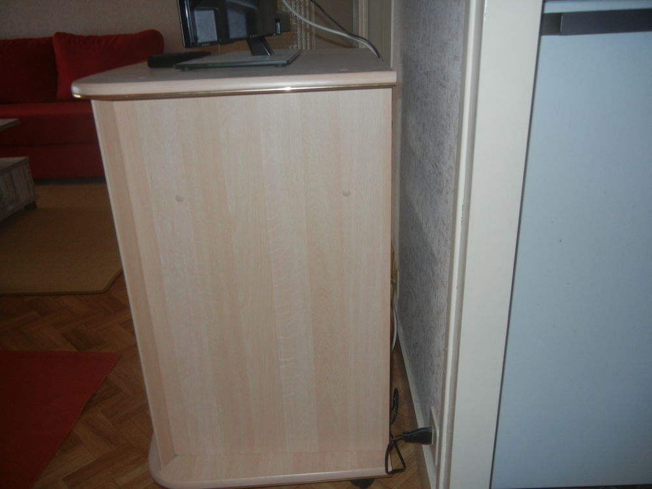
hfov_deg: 60.0
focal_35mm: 30
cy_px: 244
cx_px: 326
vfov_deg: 46.8
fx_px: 565
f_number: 3.5
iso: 200
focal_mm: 5.4
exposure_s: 1/30
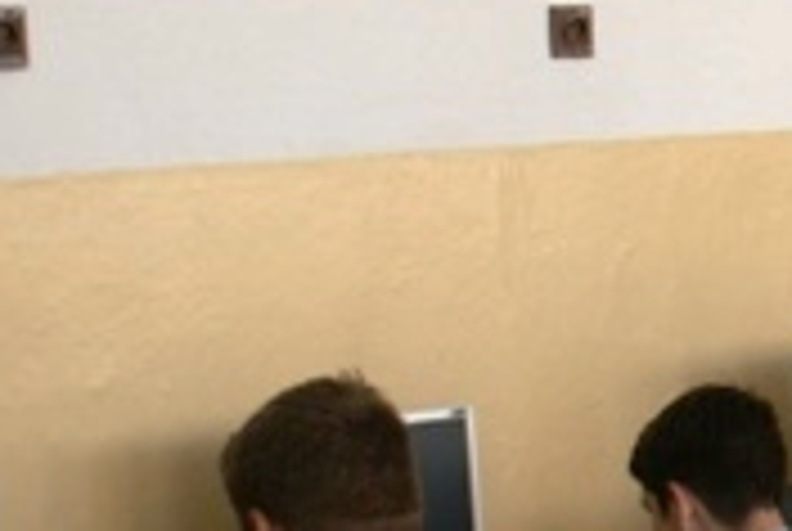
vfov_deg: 9.7
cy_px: 180
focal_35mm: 142
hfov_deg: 13.7
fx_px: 3129
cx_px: 1143
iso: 100
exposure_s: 1/50
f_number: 5
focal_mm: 26
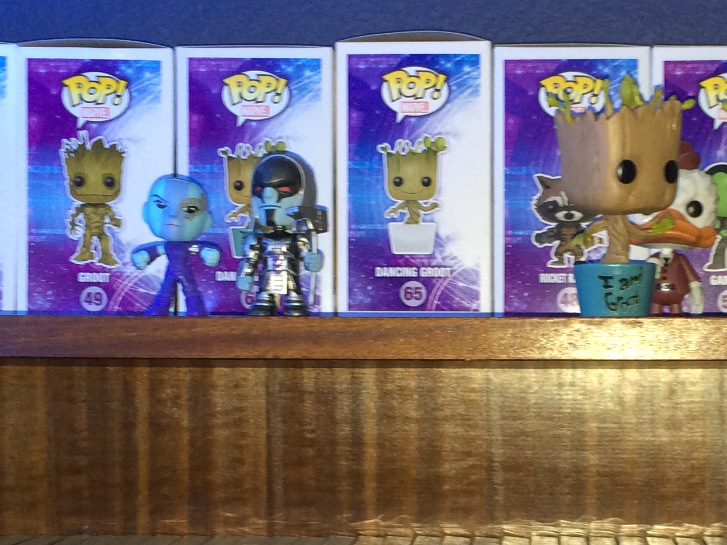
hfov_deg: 25.2
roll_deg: +0.2
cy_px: 431
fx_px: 1596
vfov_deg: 19.2
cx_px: 578
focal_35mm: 76
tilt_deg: +0.0
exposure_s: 1/24
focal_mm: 4.15
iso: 100
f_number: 2.2
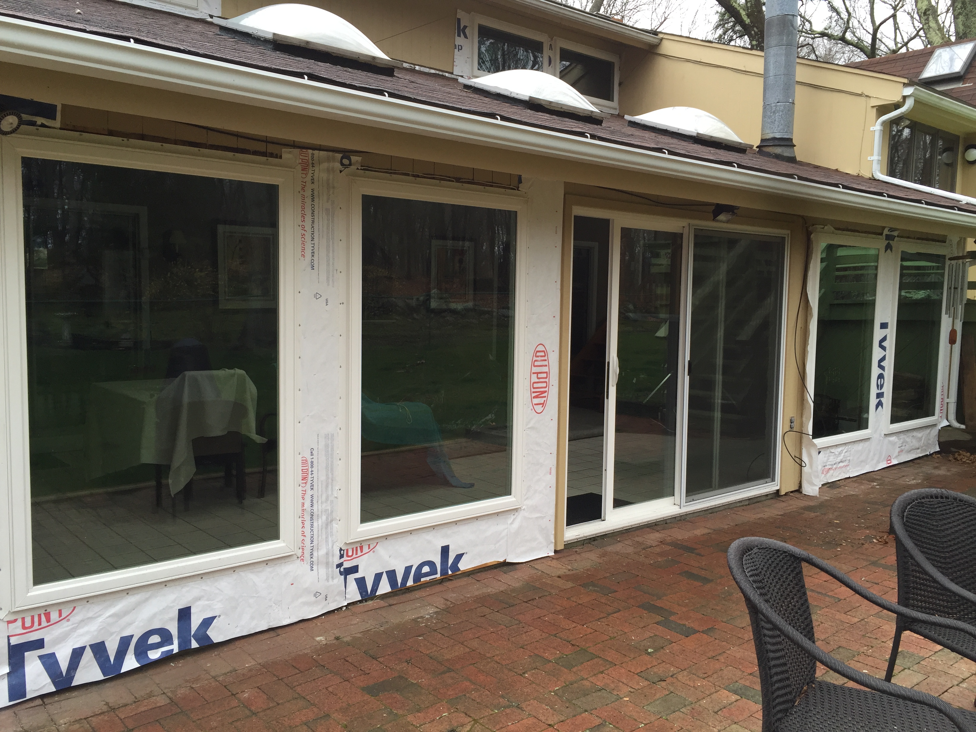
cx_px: 488
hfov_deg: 61.7
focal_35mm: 29
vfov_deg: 48.2
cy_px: 366
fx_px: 818
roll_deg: -2.3
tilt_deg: -4.6
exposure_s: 1/120
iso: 50
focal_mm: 4.15
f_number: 2.2
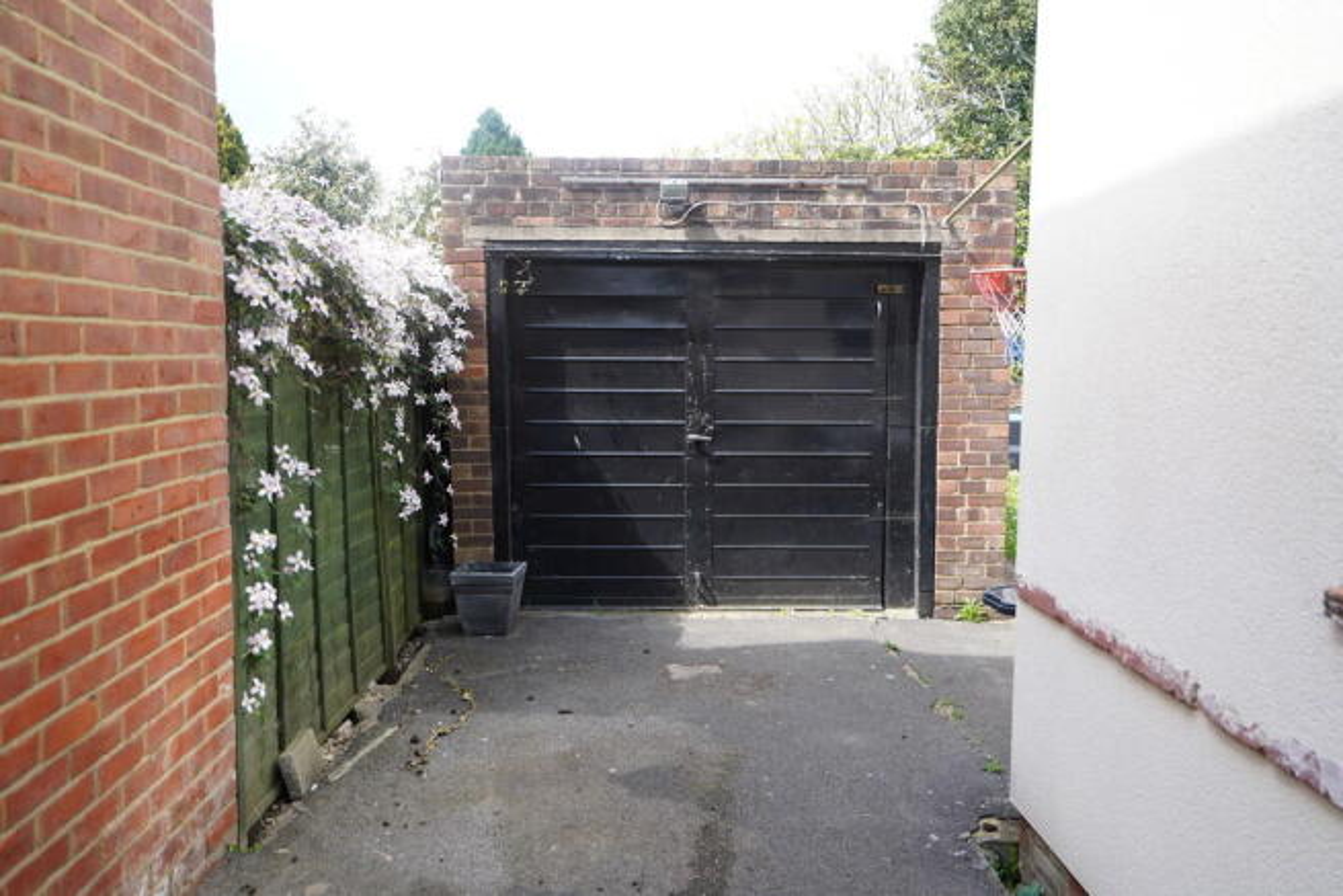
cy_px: 448
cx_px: 672
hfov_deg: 61.9
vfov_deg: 43.6
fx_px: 1119
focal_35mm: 30
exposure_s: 1/160
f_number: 4
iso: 100
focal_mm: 30
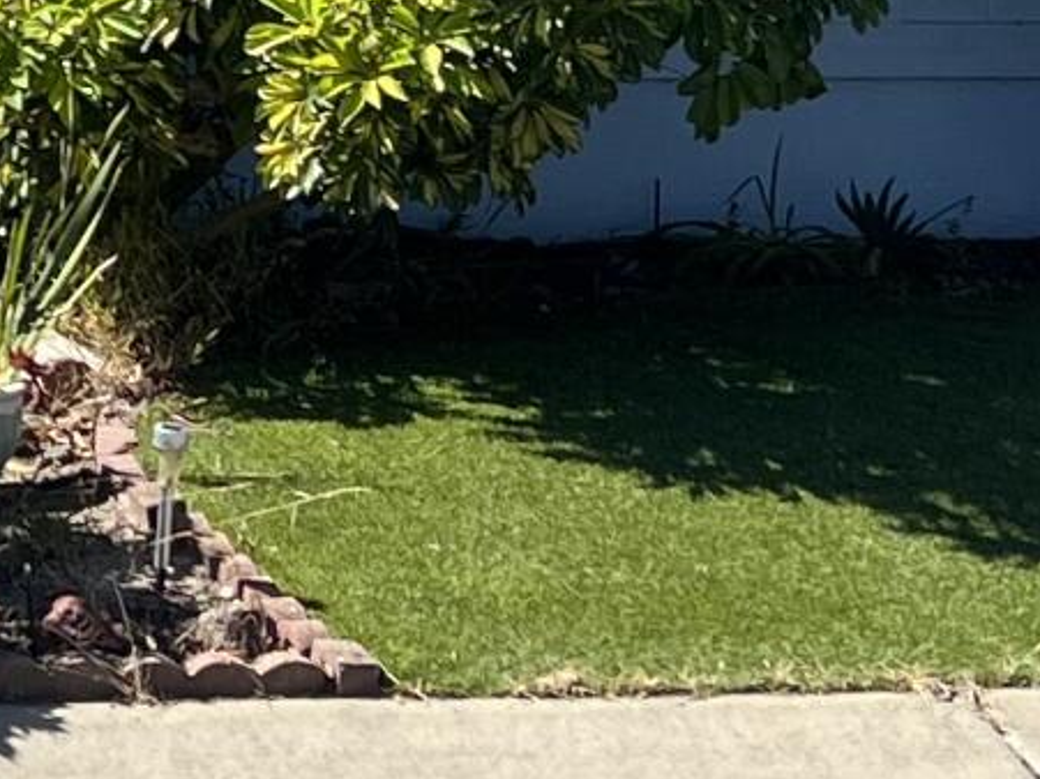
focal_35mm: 173
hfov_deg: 10.7
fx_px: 5196
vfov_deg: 8.4
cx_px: -809
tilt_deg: -1.6
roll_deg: +0.3
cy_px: -348
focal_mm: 5.7
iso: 50
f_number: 1.5
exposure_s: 1/2841
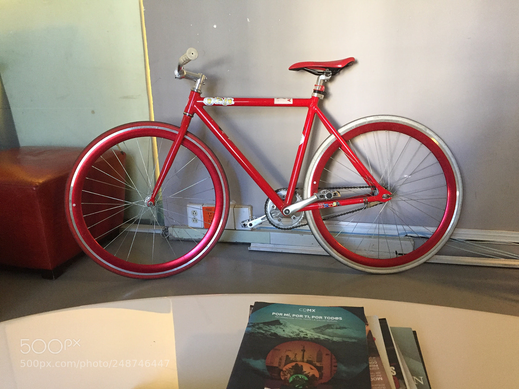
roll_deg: +0.7
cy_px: 194
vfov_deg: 48.2
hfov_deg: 61.7
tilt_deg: -16.7
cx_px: 260
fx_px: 435
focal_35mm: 29
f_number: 2.2
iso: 250
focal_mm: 4.15
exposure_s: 1/24
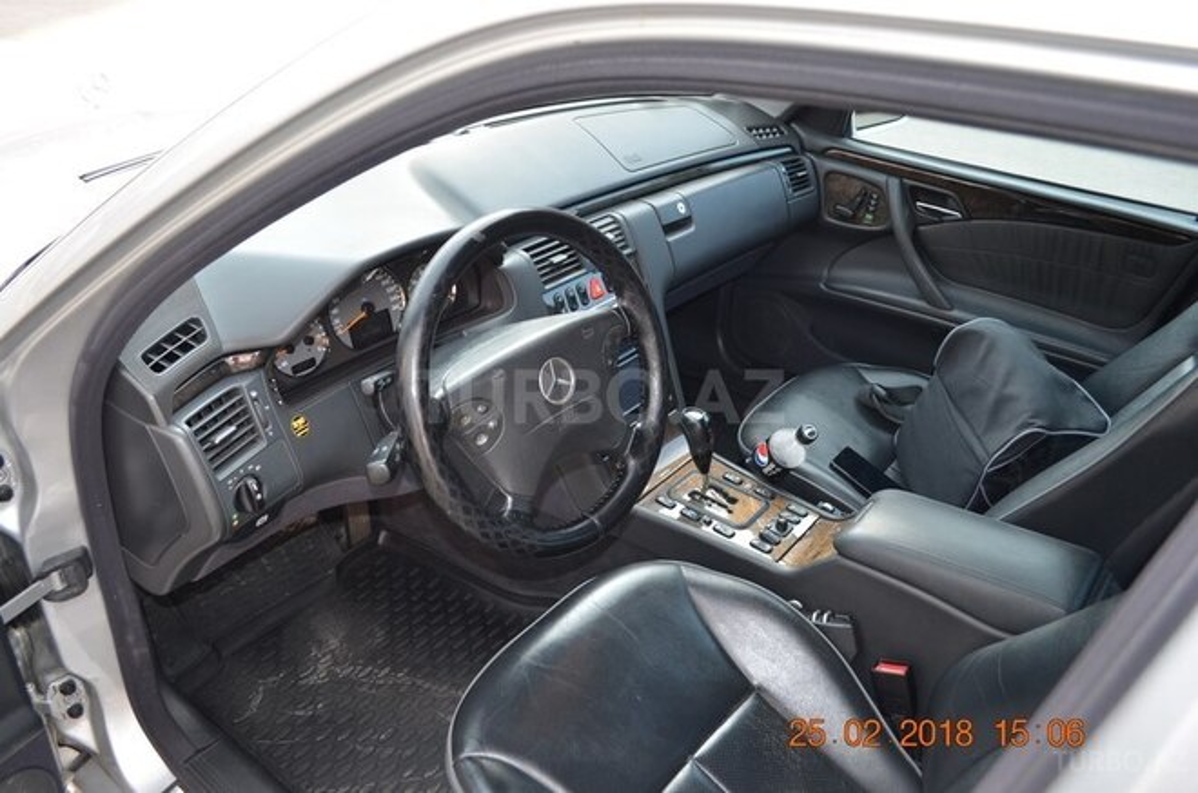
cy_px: 396
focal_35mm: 27
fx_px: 897
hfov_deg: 67.5
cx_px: 599
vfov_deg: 47.7
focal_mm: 18
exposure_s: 1/200
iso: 200
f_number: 3.5
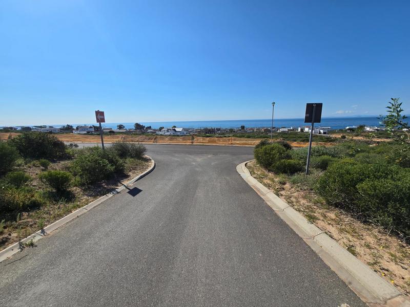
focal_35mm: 13
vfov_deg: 89.9
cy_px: 154
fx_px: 154
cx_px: 205
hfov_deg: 106.2
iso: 50
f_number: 2.2
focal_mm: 2.2
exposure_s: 1/3892
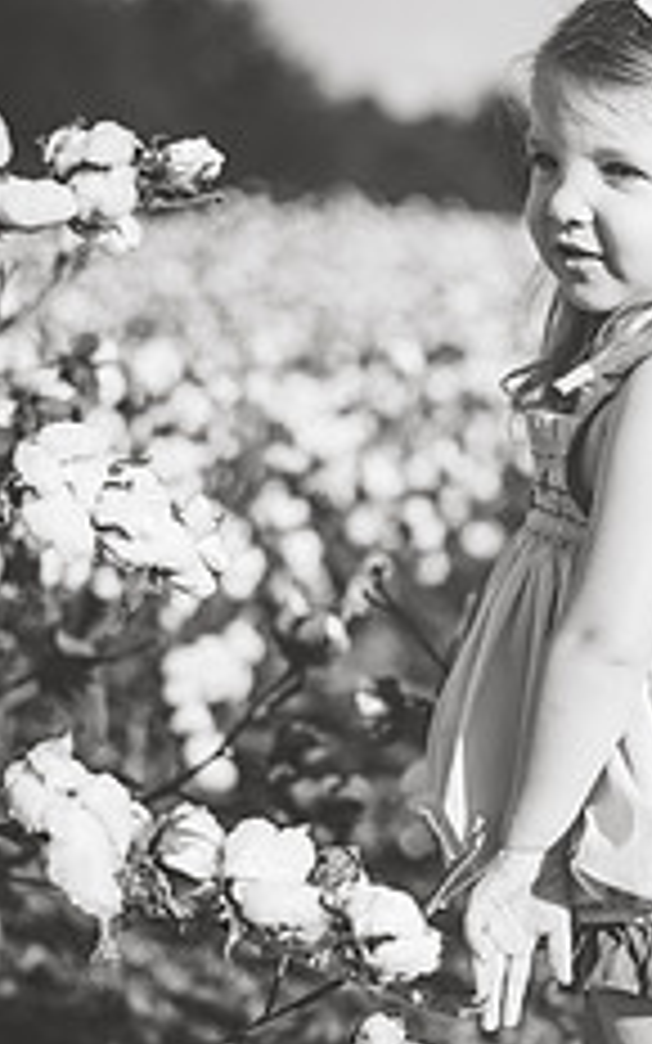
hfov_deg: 13.1
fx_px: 2815
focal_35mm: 99
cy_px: 598
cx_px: 634
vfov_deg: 21.0
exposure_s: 1/3200
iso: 160
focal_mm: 50
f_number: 2.2
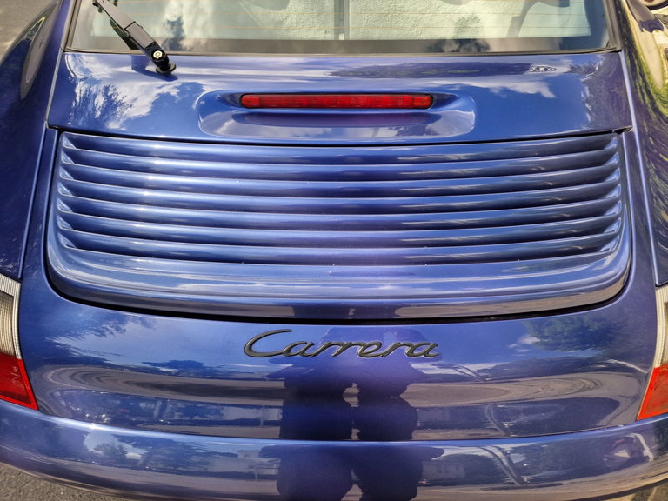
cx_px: 334
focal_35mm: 23
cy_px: 250
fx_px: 444
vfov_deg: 58.9
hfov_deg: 73.9
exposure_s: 1/278
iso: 50
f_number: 1.8
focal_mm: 6.4
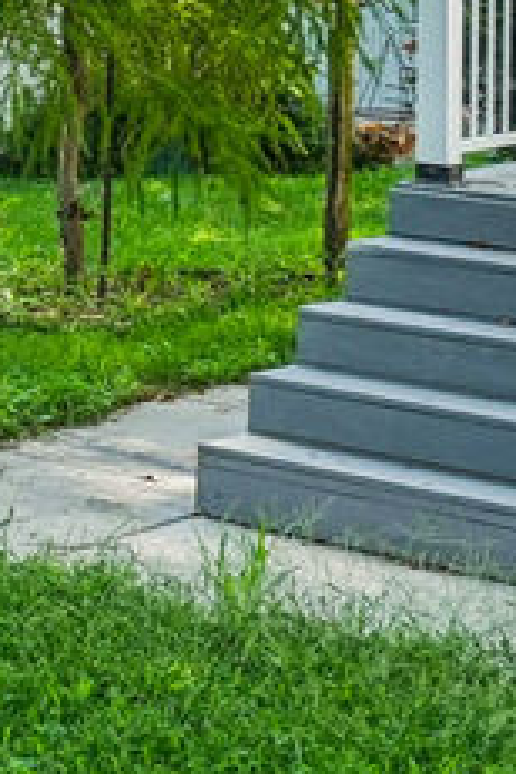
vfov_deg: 17.7
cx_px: -787
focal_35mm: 112
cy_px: -54
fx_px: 2408
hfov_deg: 10.3
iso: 500
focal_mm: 16
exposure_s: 1/200
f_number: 8
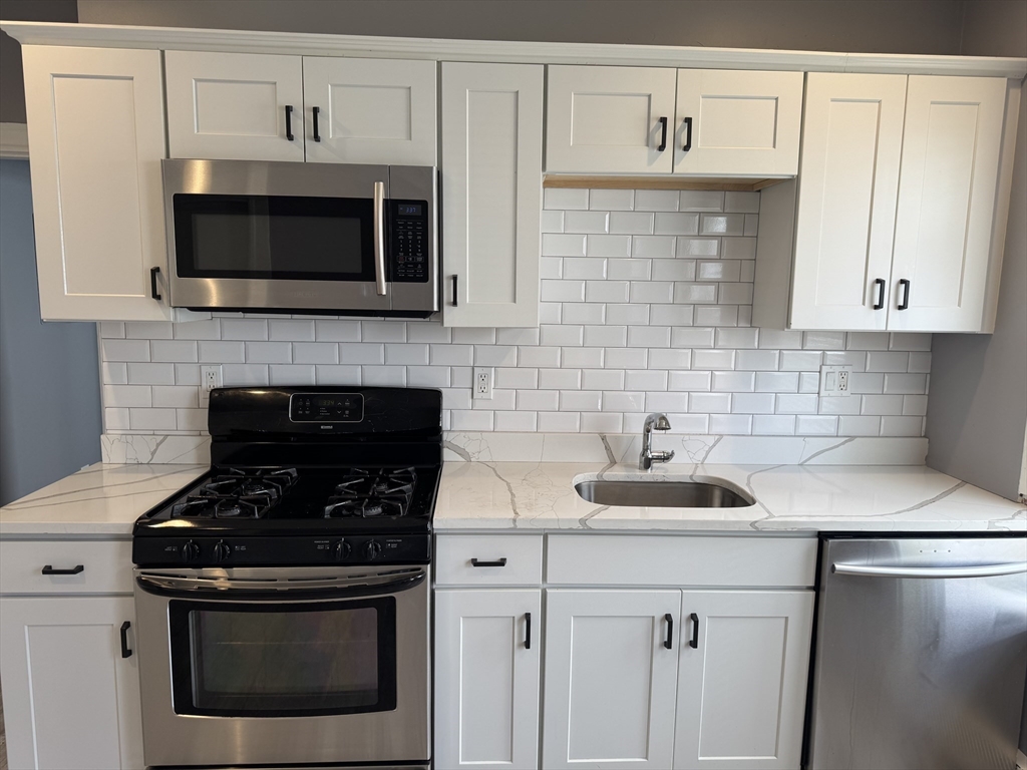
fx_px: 712
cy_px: 385
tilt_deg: -8.6
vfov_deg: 56.8
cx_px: 514
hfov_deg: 71.6
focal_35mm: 24
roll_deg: -1.0
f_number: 1.78
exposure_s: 1/120
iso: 80
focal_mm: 6.76
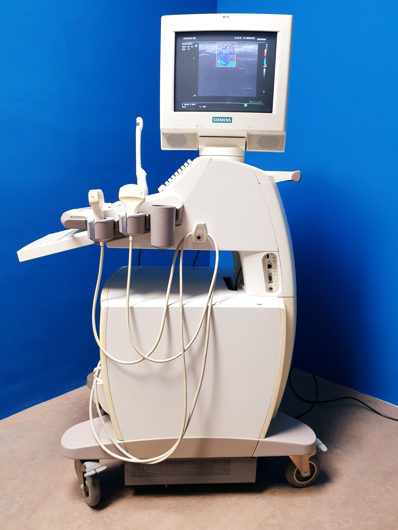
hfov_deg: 53.1
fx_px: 399
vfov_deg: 67.3
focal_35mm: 26
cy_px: 265
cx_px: 199
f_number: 2.4
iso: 320
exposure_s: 1/50
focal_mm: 4.3
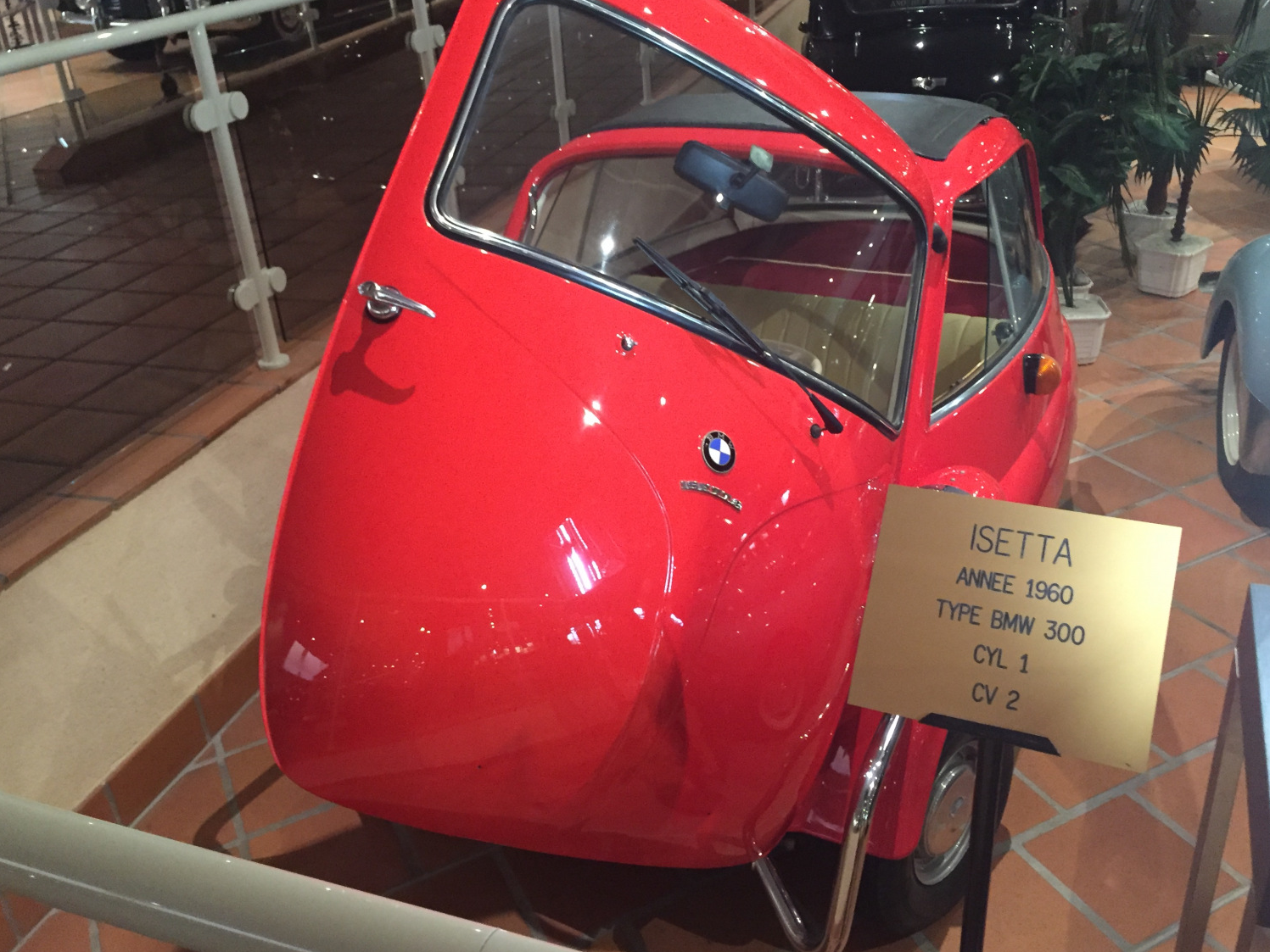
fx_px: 1137
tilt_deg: -27.3
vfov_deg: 45.4
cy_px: 460
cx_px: 642
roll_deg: +4.9
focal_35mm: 31
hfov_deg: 58.3
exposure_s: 1/17
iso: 320
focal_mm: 4.15
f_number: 2.2
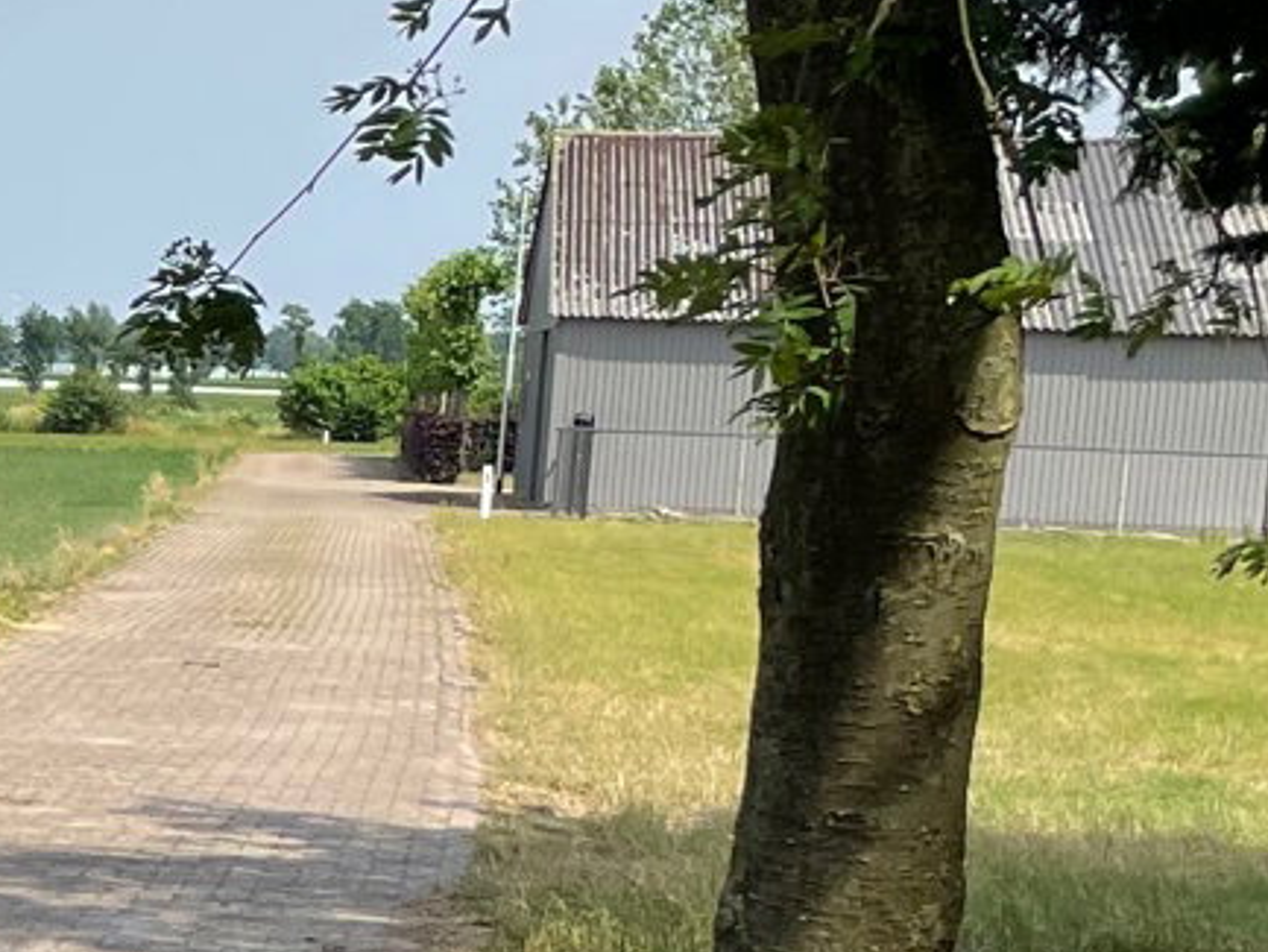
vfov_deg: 12.1
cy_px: 958
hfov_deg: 14.3
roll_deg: -1.4
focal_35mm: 121
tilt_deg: -8.5
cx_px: -1022
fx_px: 4434
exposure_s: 1/2681
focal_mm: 4.2
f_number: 1.6
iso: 32
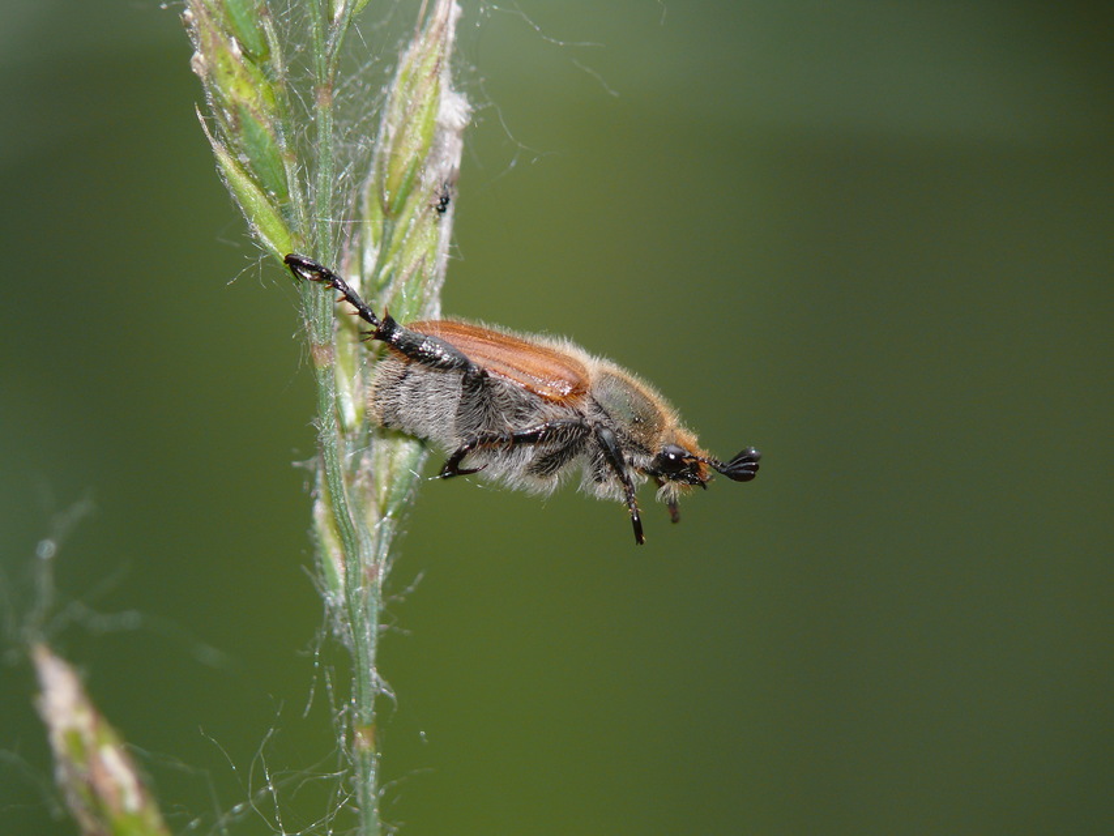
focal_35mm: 420
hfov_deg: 4.7
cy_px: 418
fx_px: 13518
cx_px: 557
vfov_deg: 3.5
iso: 100
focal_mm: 88.8
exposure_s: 1/200
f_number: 5.6
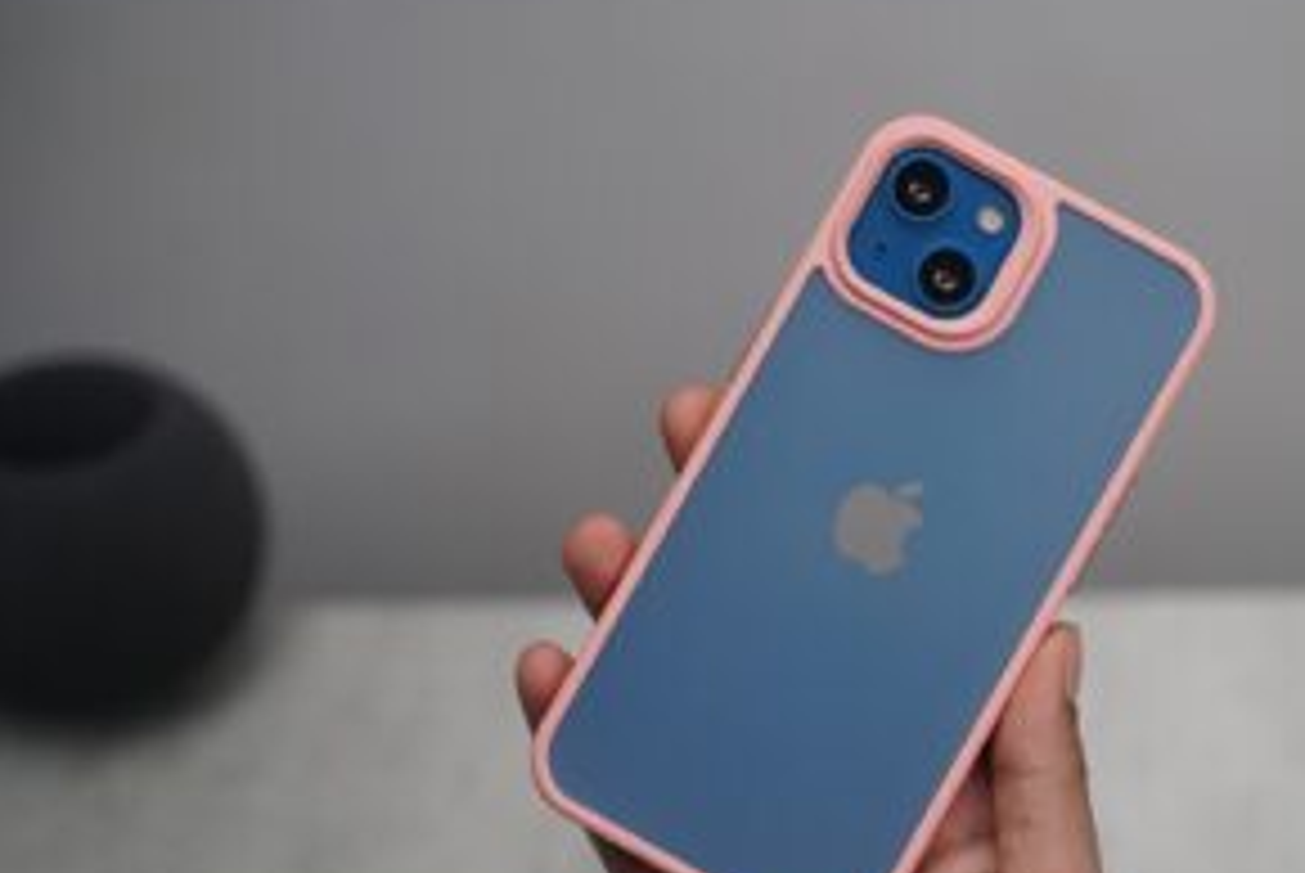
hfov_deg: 22.3
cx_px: 886
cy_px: 533
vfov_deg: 15.0
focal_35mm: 91
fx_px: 3302
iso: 640
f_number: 4
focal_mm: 66
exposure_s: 1/200
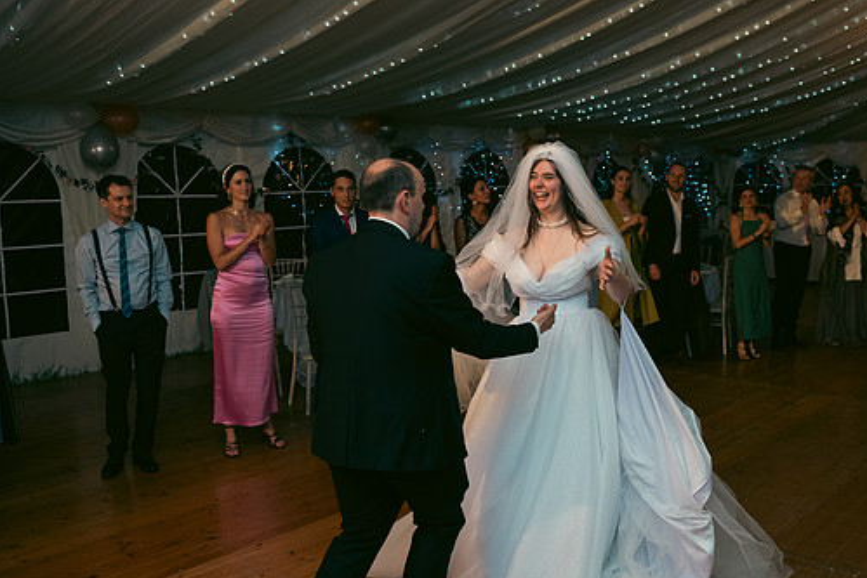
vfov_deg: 36.9
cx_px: 502
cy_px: 292
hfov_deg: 52.9
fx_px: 867
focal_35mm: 36
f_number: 3.5
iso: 800
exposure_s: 1/160
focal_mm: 31
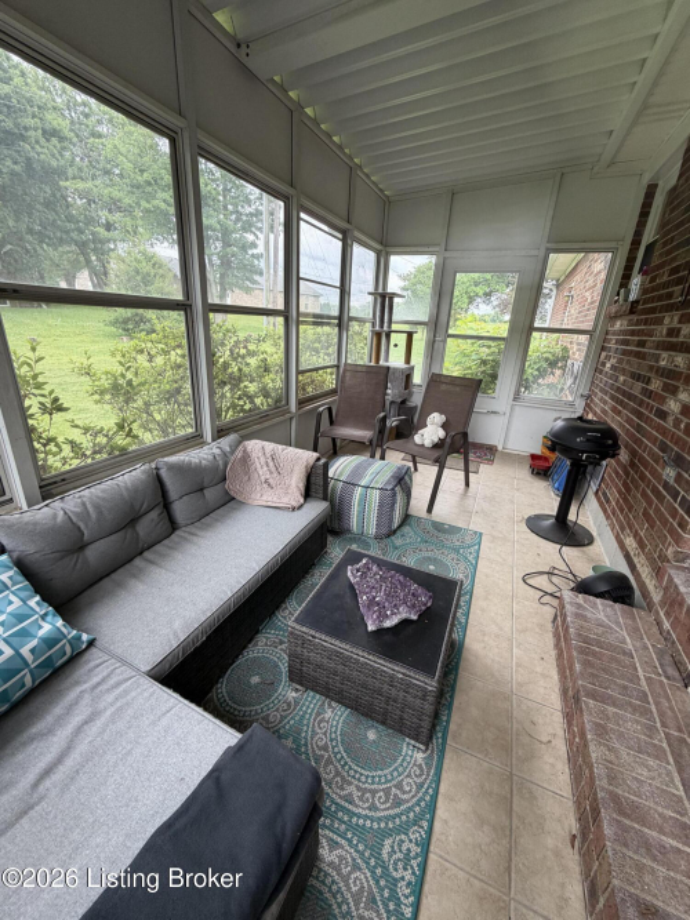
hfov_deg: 85.7
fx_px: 372
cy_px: 460
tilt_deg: -19.7
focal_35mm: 14
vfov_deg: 102.1
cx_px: 345
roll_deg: -3.6
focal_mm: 2.22
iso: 125
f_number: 2.2
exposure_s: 1/121
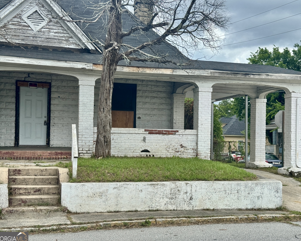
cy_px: 121
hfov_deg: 36.6
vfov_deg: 29.7
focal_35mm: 51
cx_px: 155
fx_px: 454
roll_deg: +0.0
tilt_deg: +2.0
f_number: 1.78
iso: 64
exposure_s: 1/2513
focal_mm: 6.76
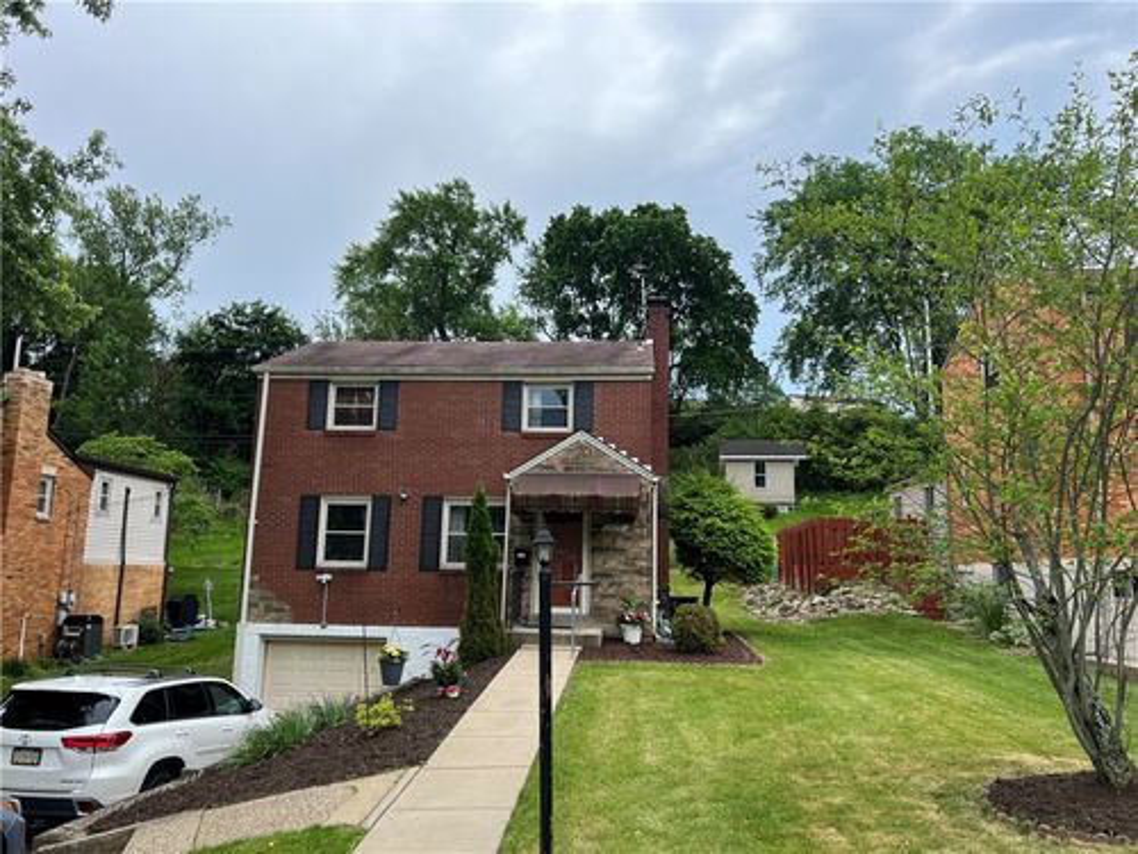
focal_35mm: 26
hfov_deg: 67.3
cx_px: 569
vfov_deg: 53.1
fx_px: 855
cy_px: 427
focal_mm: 5.7
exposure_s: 1/3571
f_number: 1.5
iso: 50
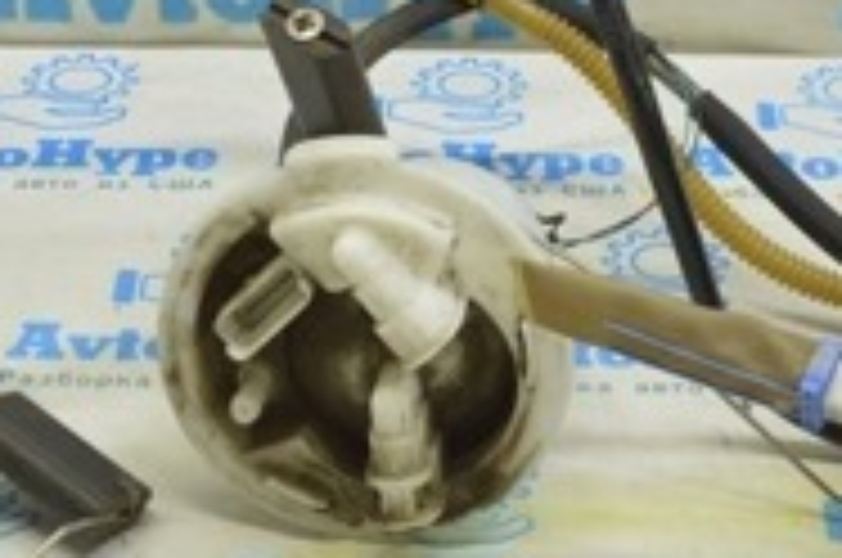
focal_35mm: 113
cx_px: 500
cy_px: 367
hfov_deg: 18.1
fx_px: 2638
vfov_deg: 12.1
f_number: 5.6
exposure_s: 1/20
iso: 400
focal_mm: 22
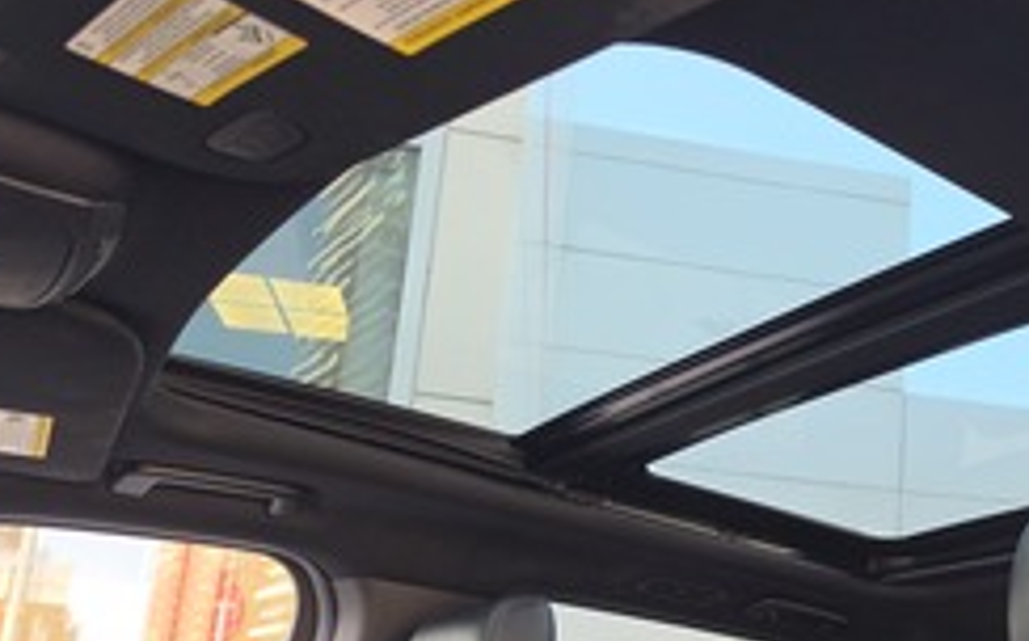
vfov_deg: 29.3
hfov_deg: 45.8
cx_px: 755
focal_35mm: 42
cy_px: 567
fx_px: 1177
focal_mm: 6.5
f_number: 1.4
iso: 20
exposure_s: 1/61.5
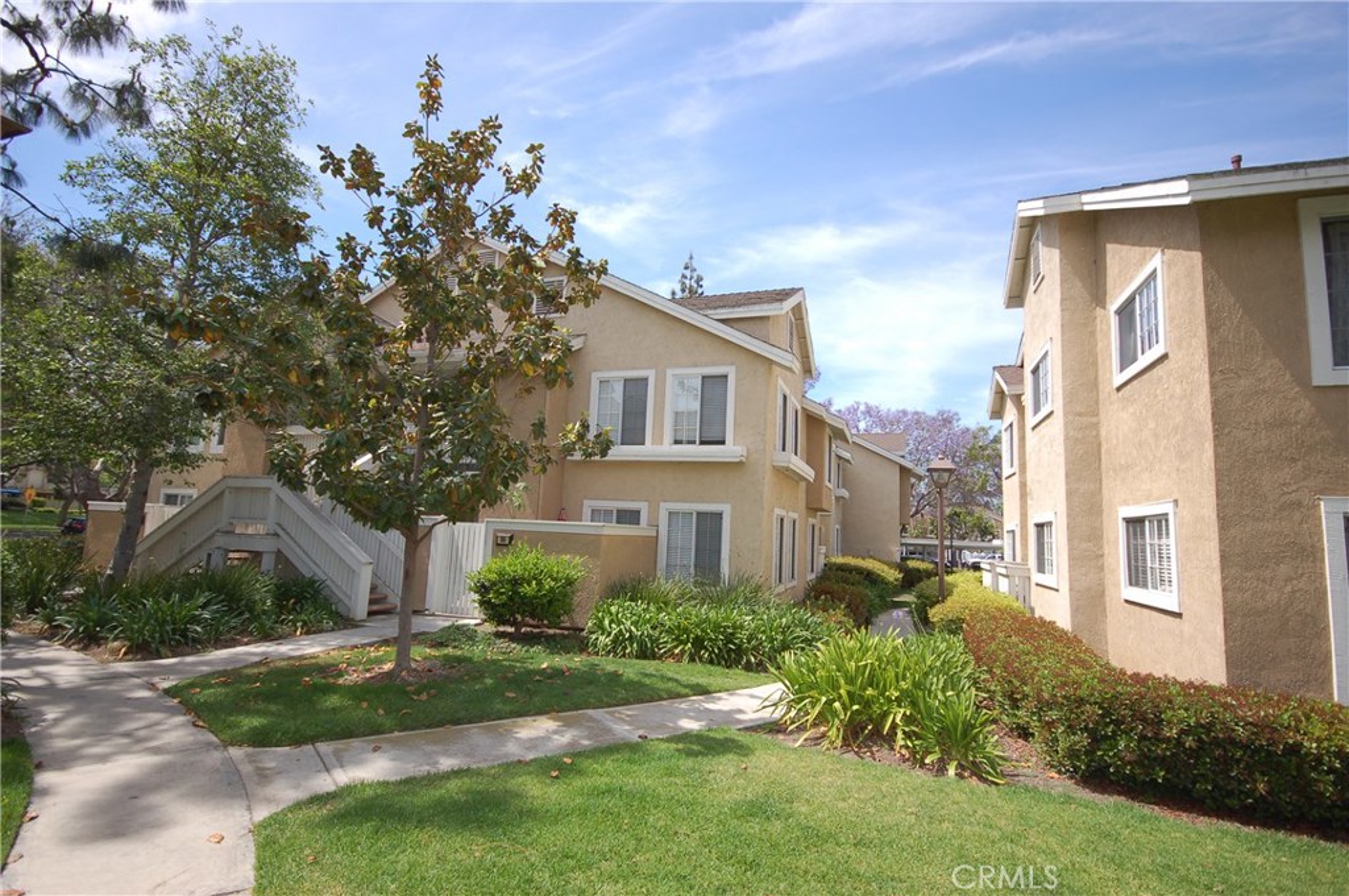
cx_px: 674
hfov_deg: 92.5
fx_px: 646
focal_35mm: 17
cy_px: 448
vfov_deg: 69.5
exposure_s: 1/500
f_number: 5.6
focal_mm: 11.5
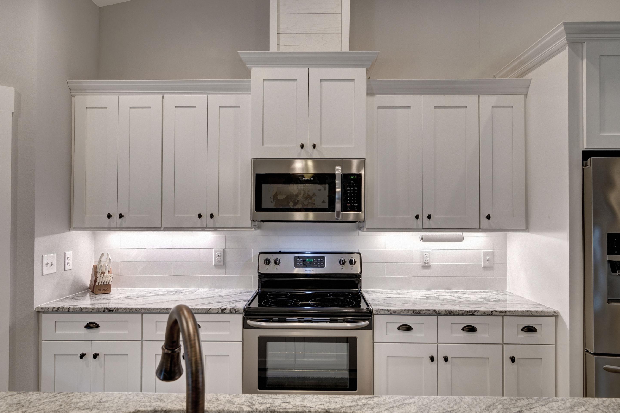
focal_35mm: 23
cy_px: 212
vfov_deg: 55.1
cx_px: 305
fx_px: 396
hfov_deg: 76.1
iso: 400
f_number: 8
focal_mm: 15
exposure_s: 1/60
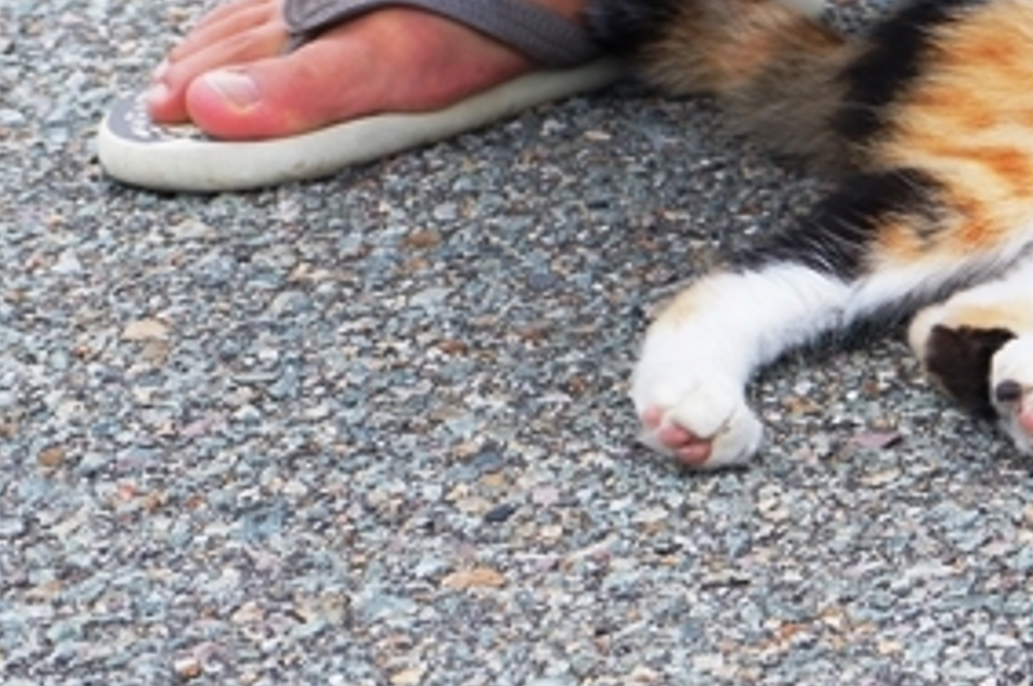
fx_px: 6690
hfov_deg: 8.7
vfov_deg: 5.9
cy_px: 126
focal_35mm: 233
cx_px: 1325
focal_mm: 55
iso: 200
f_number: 7.1
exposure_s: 1/250
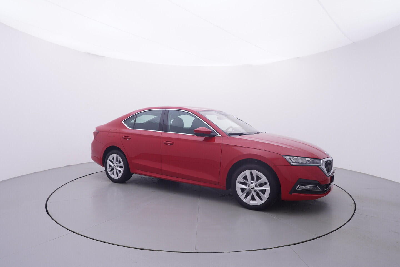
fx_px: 250
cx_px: 200
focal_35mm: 22
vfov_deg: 56.2
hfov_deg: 77.3
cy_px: 134
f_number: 5
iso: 200
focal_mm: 15
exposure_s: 1/80
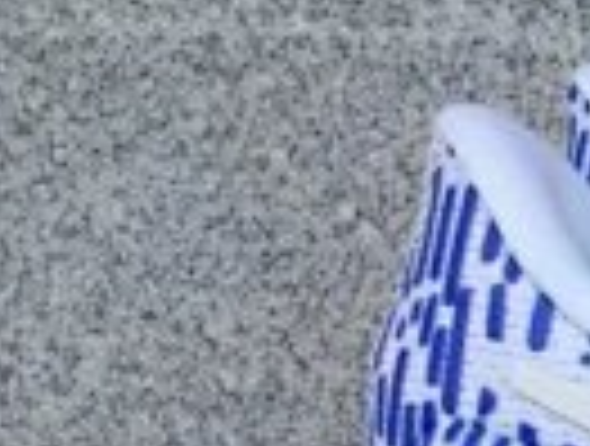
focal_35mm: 151
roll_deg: -0.2
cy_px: 788
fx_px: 2581
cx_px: 1252
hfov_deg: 11.5
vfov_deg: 9.4
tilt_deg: -19.2
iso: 25
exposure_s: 1/679
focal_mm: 3.3
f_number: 2.4
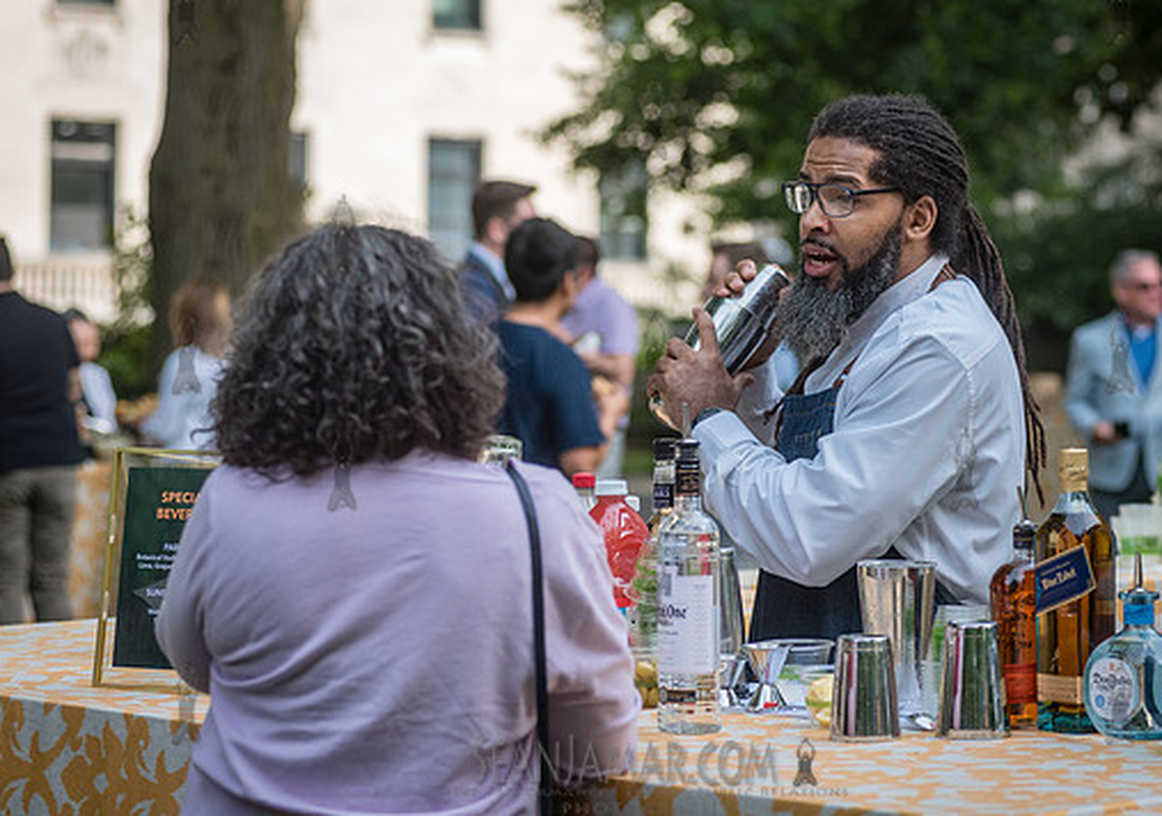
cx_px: 693
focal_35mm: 123
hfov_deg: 16.4
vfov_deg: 11.5
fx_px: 4036
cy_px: 333
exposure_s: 1/1600
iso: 1000
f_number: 4
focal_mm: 100
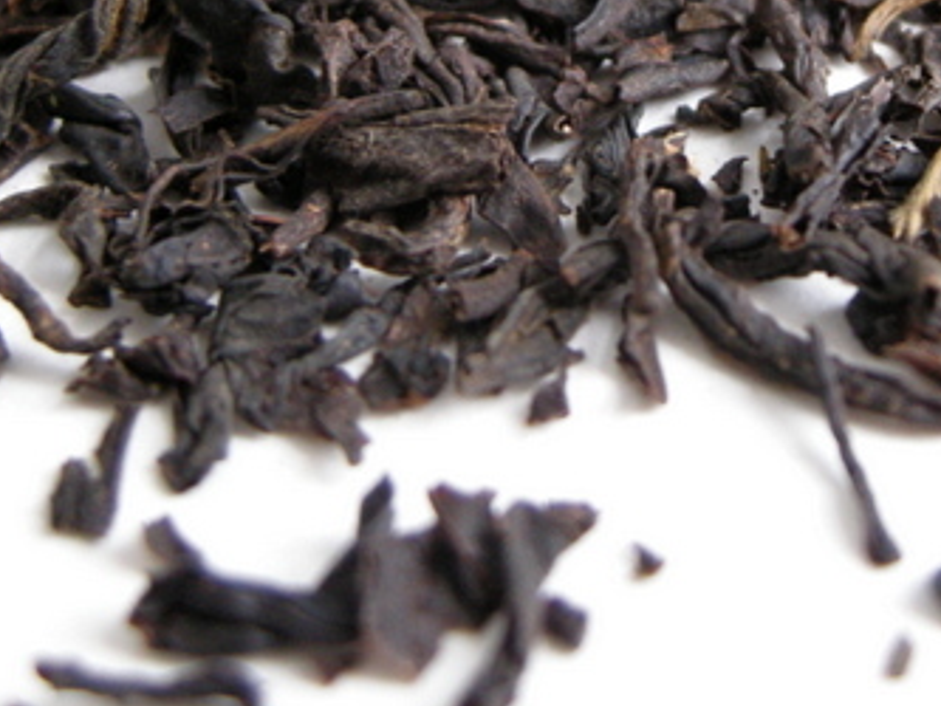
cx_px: 732
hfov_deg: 23.0
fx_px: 2284
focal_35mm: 84
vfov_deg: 17.0
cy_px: -82
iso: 213
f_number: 2.7
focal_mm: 7.5
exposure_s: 1/59.8
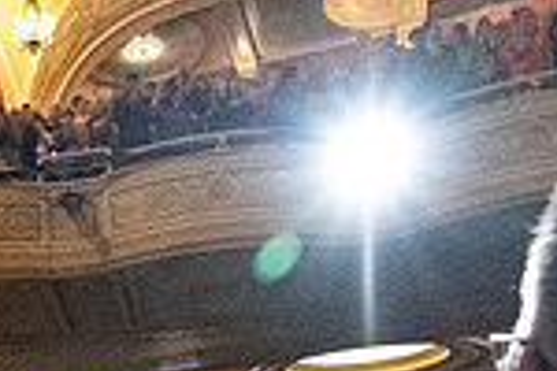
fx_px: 990
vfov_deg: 18.3
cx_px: -22
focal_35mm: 64
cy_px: 595
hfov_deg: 29.0
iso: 40637
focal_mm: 16.5
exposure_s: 1/400
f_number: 4
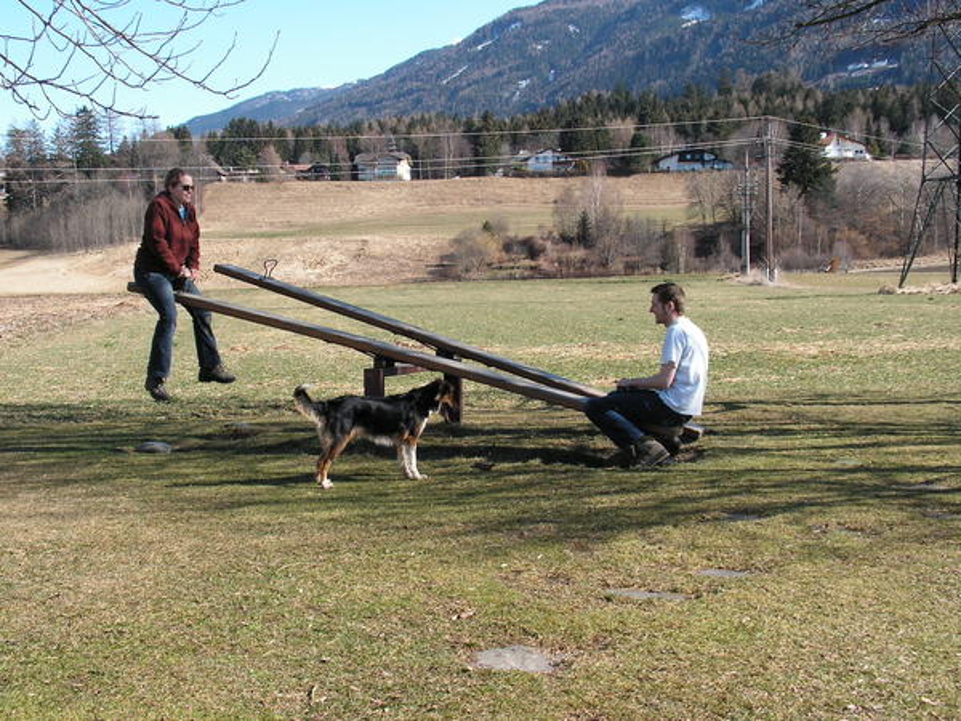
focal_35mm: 48
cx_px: 480
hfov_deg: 39.7
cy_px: 360
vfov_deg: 30.3
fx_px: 1333
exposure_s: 1/160
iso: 50
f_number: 4.8
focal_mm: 8.1
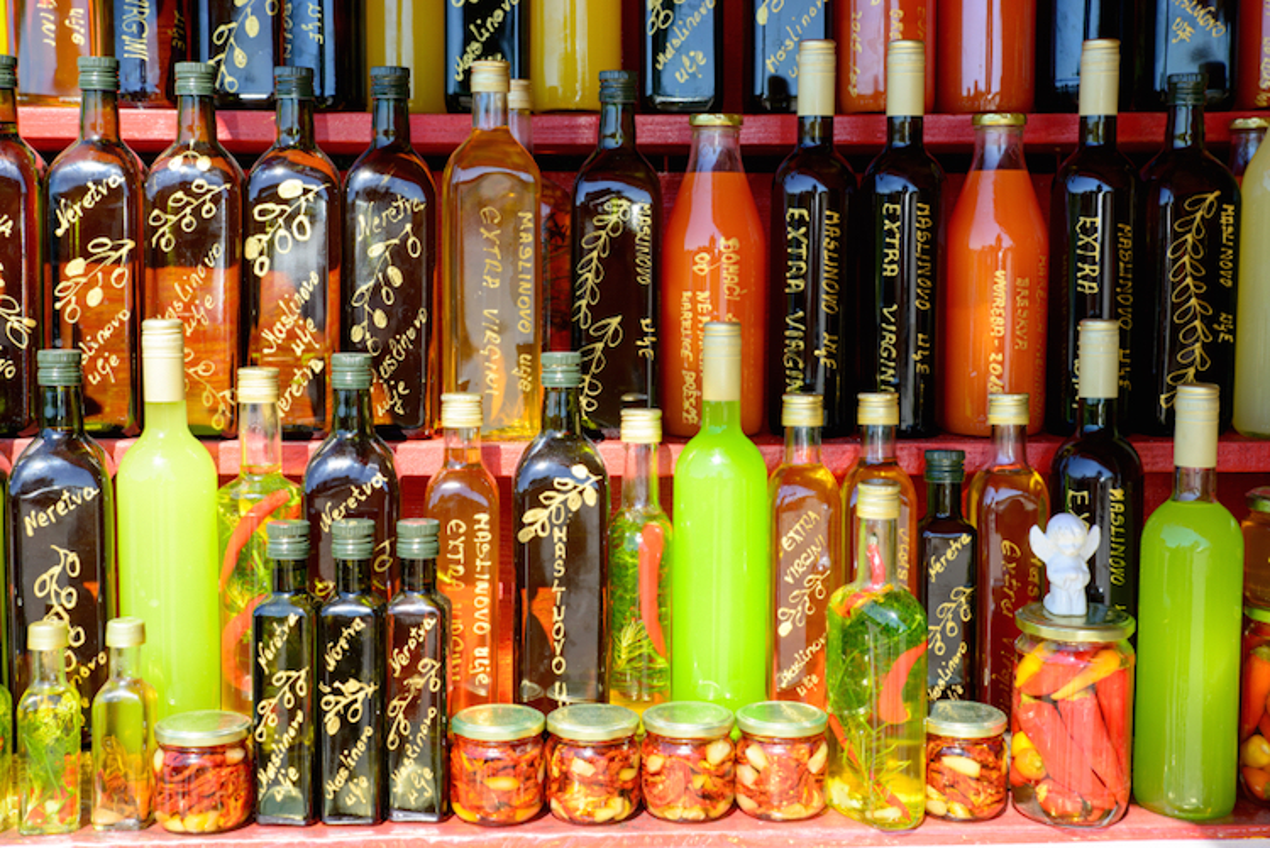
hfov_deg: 36.2
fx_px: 1941
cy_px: 424
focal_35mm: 55
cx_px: 635
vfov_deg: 24.7
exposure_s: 1/100
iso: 160
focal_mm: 55
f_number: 13
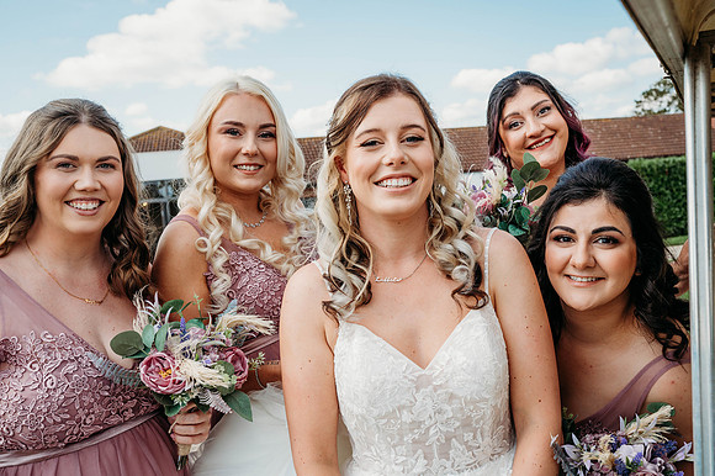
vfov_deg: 37.8
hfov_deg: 54.5
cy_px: 238
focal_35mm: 35
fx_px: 695
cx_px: 358
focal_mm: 35
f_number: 6.3
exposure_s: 1/1000
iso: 400
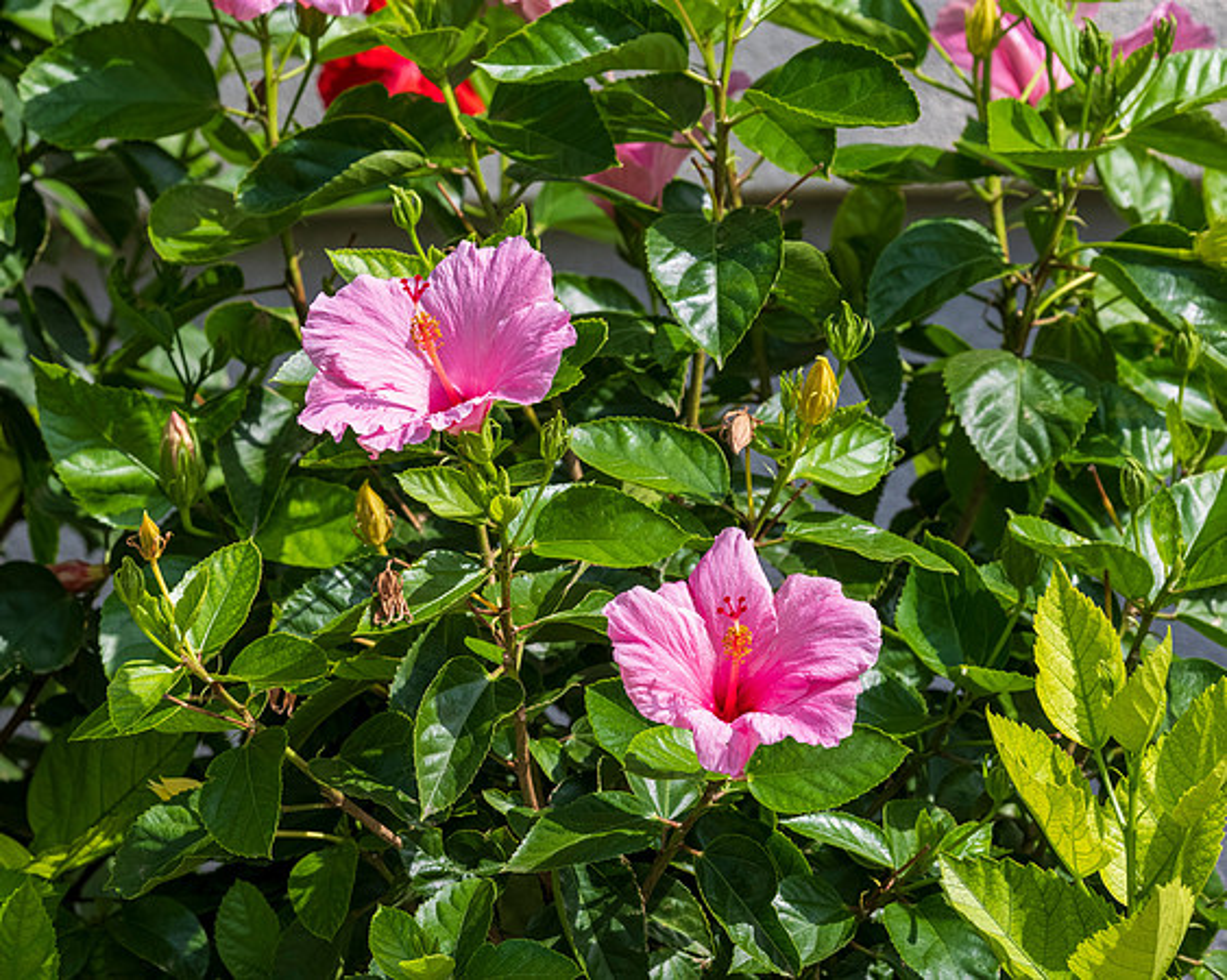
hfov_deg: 3.5
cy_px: 606
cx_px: 540
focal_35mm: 549
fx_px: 19930
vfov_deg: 2.8
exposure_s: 1/1250
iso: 900
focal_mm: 390
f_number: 9
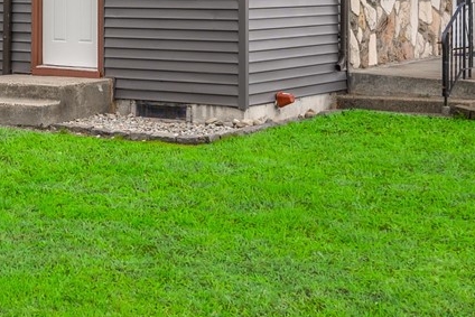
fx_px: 1267
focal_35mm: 96
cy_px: -41
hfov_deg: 20.2
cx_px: -55
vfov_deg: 13.9
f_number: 6.7
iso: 100
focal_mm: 24
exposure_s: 1/60
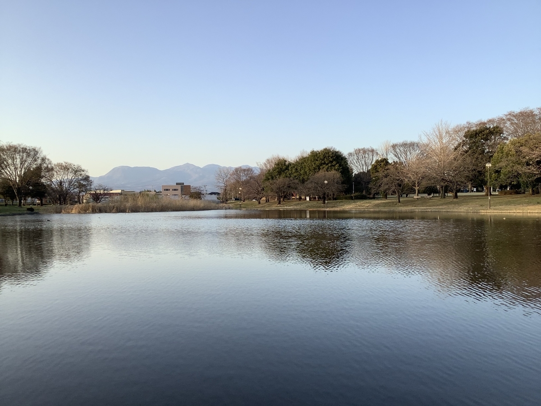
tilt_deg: -0.5
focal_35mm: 31
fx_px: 484
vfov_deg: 45.4
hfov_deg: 58.4
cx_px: 270
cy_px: 203
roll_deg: +0.9
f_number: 2.4
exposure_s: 1/356
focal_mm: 3.3
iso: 25
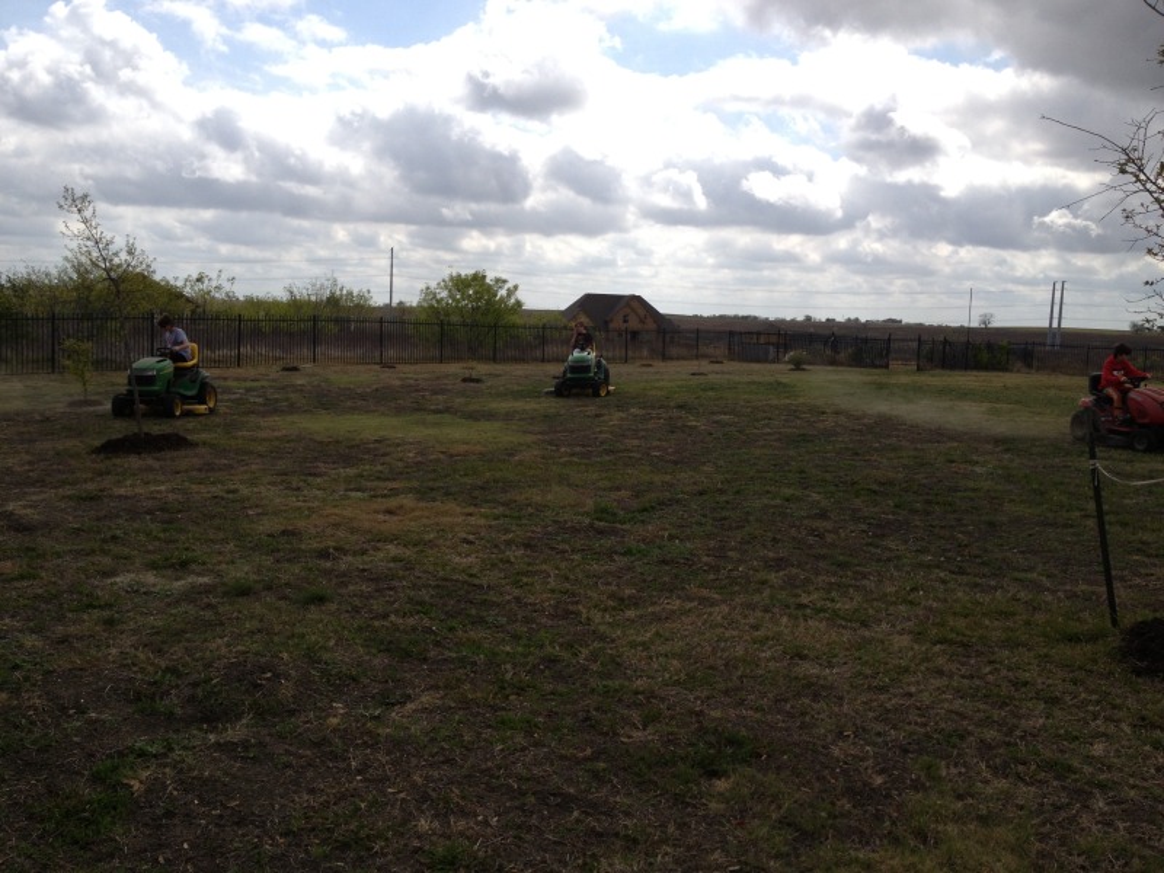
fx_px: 1177
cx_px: 582
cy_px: 436
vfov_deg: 40.7
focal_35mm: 35
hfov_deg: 52.6
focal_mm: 4.28
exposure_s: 1/2208
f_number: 2.4
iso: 50
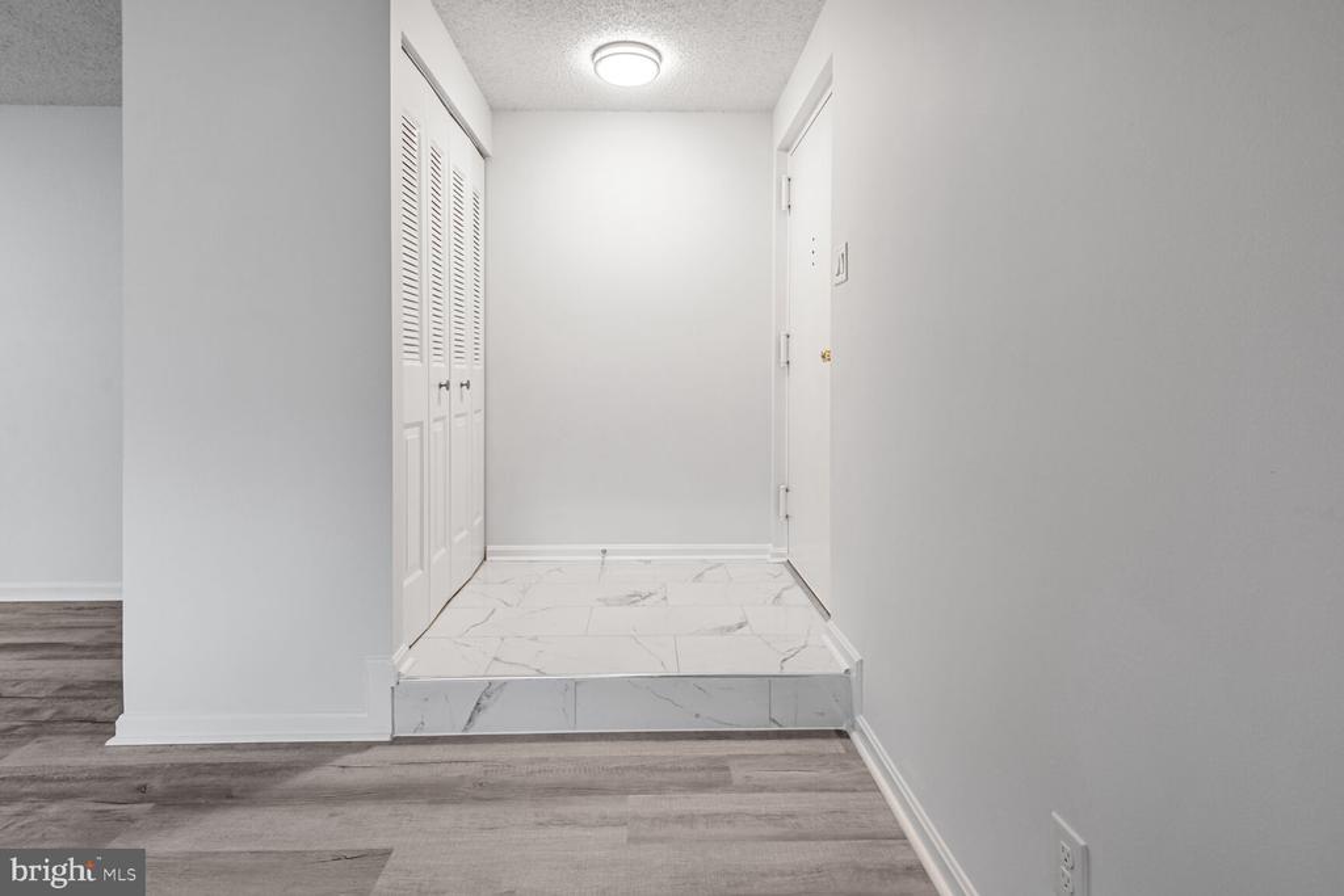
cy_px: 448
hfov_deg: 96.7
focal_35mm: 16
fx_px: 597
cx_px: 672
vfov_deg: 73.8
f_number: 8
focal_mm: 16
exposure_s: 1/13
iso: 200
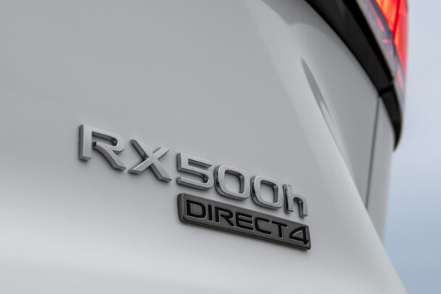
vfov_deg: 19.2
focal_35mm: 71
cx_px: 185
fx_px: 870
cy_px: 131
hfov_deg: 28.4
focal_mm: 56
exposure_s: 1/20
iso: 640
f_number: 9
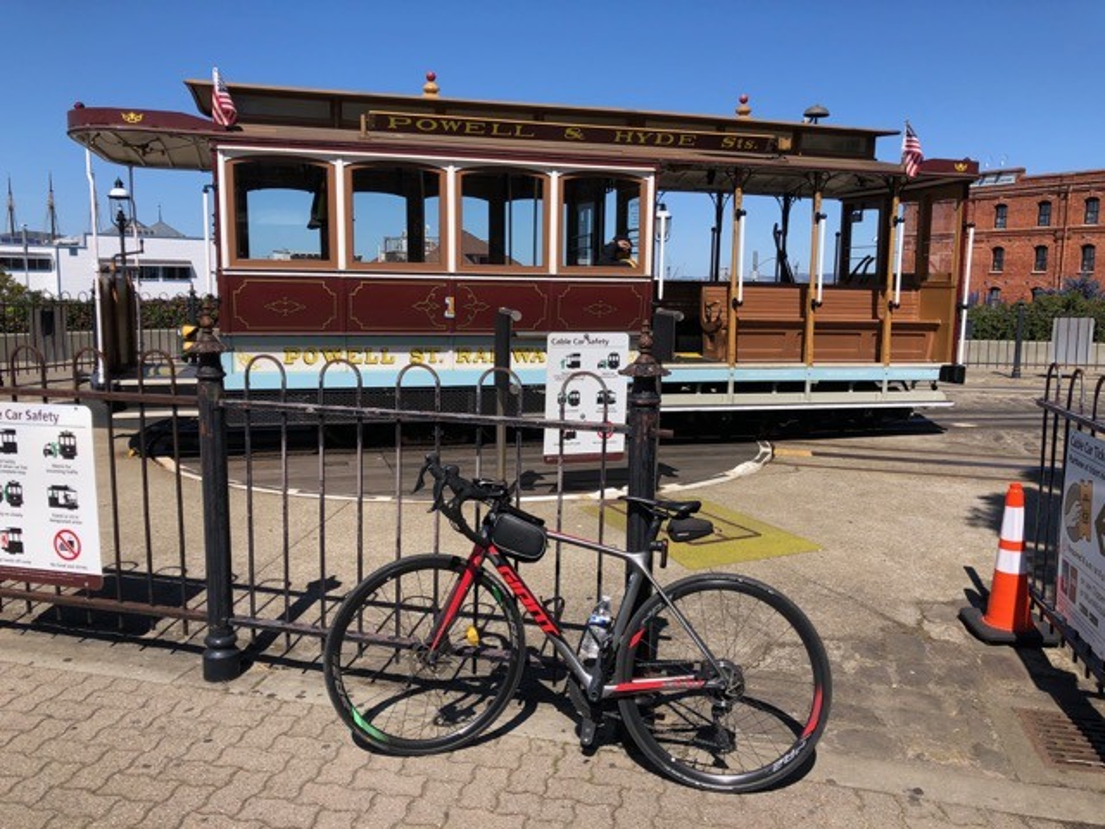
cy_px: 414
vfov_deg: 49.7
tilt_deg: -6.7
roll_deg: +0.6
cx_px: 552
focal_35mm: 28
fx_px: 894
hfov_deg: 63.4
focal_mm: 4
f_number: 1.8
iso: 20
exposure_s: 1/2315
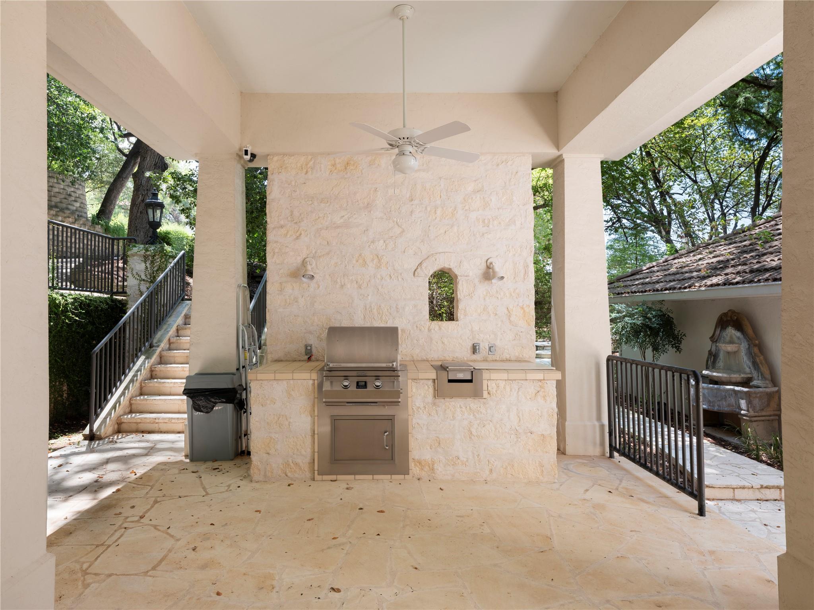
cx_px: 407
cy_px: 305
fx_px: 494
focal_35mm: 21
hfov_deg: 79.0
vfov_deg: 63.4
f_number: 13
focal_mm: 27
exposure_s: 1/6
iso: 250
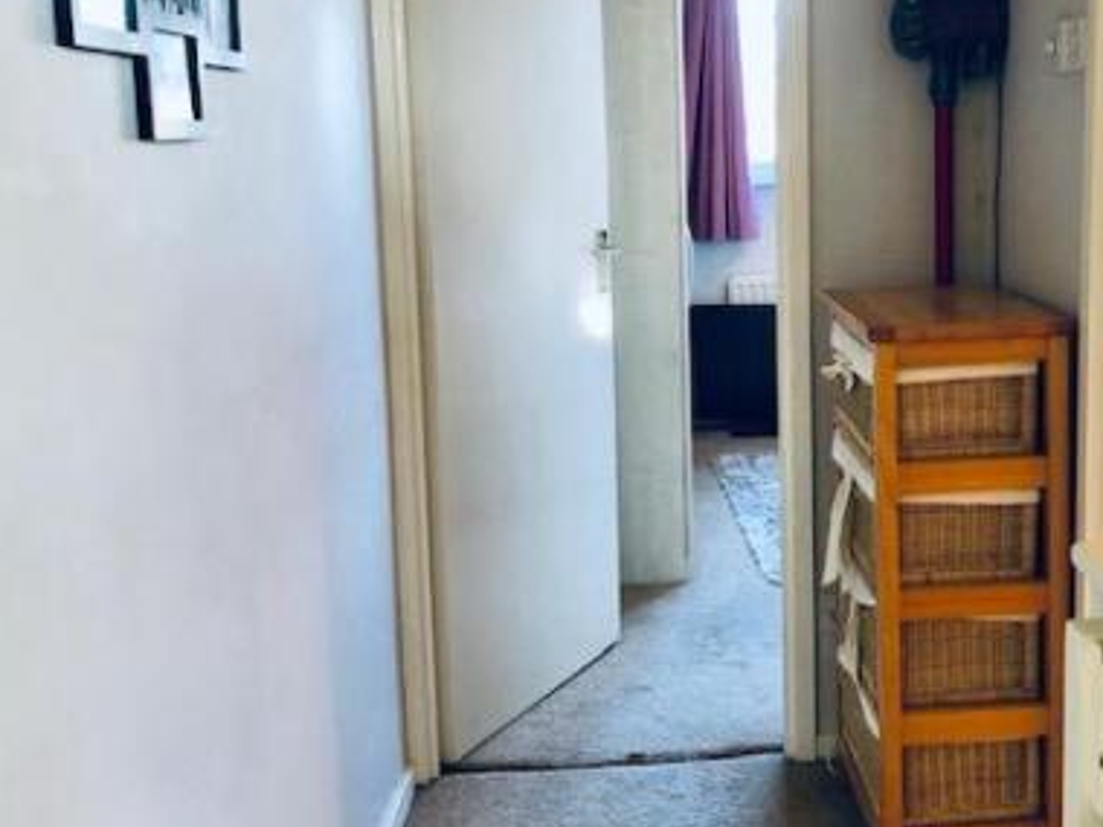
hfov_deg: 43.0
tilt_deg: -7.3
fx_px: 1370
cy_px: 324
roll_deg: +0.8
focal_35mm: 43
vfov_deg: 33.5
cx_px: 774
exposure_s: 1/17
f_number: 1.8
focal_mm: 4
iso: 64
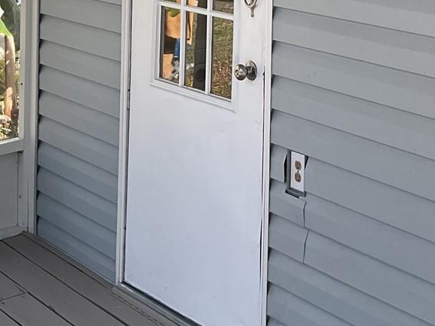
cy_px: -120
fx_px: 1005
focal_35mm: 80
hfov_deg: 24.0
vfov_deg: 17.1
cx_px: 356
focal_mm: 3
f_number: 1.8
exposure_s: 1/155
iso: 16
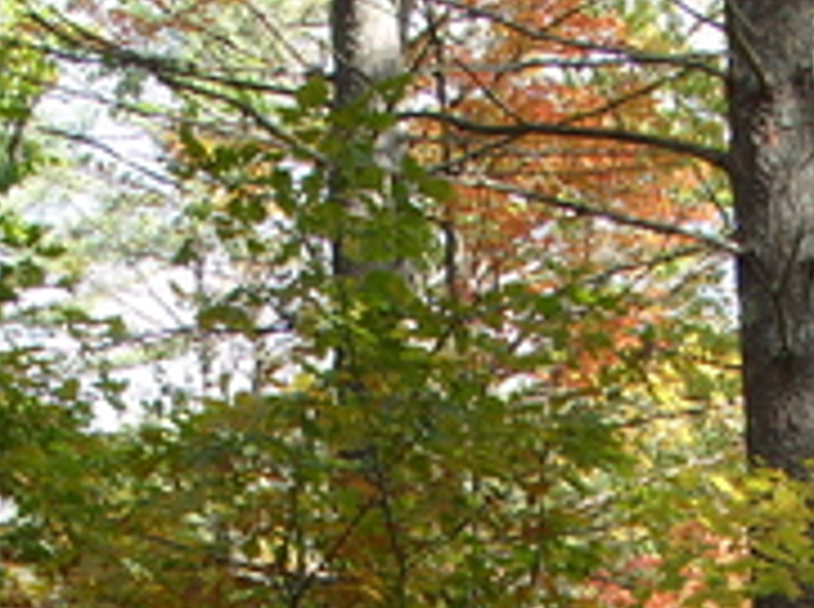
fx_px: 2910
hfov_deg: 15.9
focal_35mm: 124
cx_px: 373
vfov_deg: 11.2
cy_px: 1036
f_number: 3.7
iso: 80
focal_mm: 7.8
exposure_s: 1/125
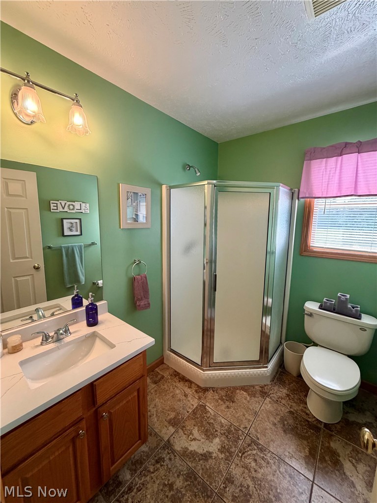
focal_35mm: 14
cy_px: 252
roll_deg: -0.3
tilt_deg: -9.1
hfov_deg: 85.7
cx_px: 188
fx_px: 203
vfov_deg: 102.1
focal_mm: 2.22
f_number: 2.2
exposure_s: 1/120
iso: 320
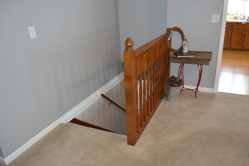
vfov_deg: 47.8
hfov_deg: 67.4
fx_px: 187
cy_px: 83
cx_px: 124
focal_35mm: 27
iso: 1000
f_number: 3.5
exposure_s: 1/60
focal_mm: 18
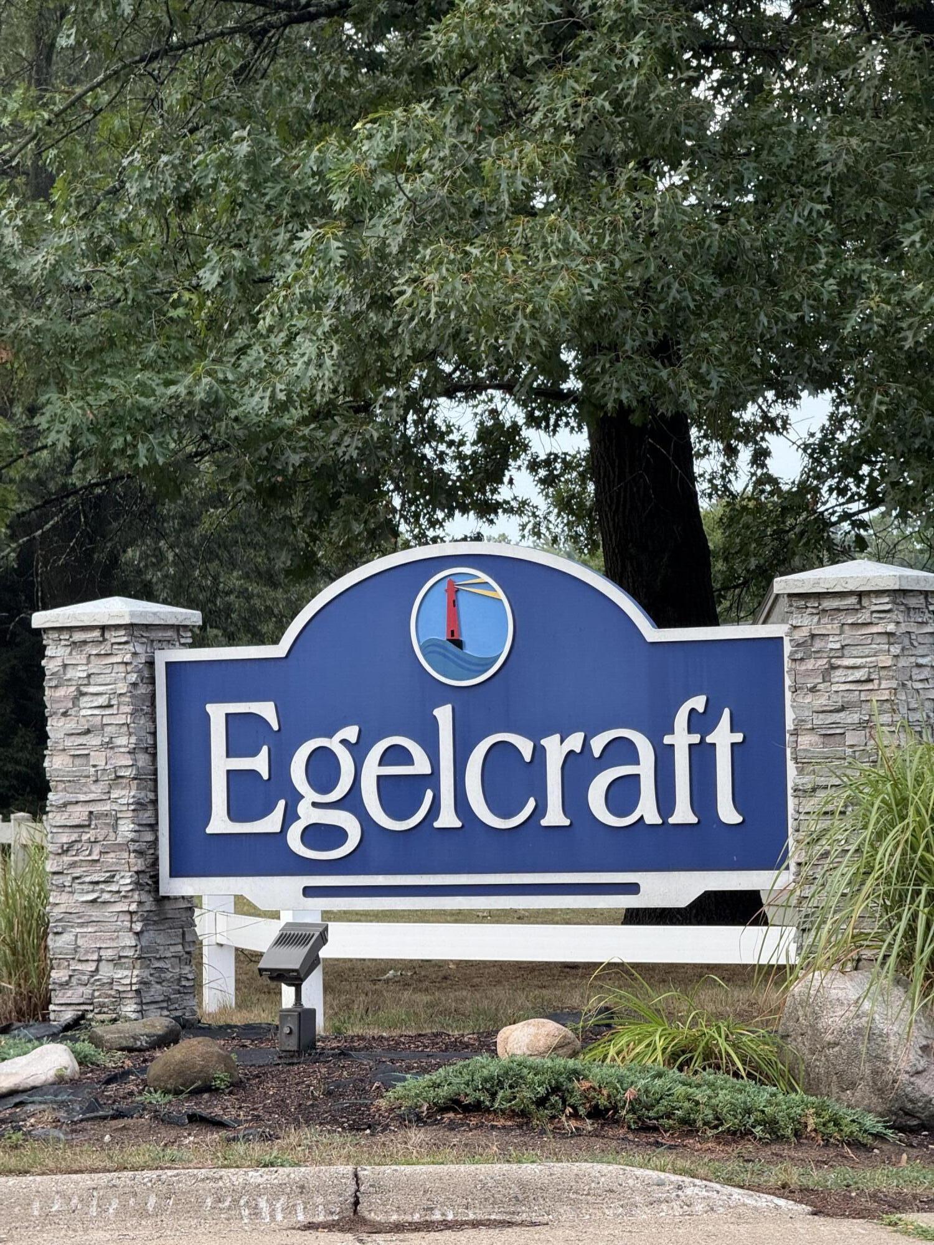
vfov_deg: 16.4
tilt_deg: +1.6
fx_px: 4317
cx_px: 467
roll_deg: +1.6
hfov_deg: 12.3
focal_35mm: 120
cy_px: 622
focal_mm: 15.66
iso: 80
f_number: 2.8
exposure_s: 1/99
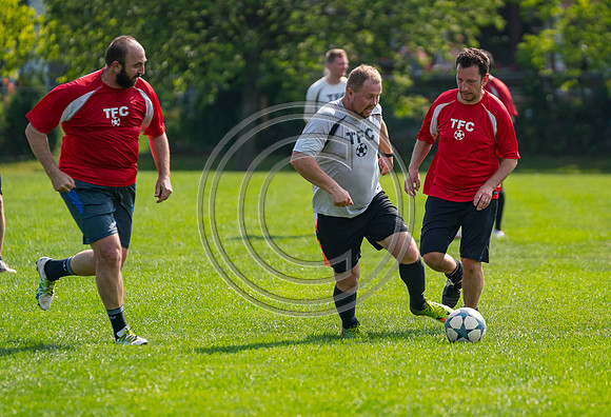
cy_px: 207
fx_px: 6246
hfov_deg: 5.6
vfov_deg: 3.8
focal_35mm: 365
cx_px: 374
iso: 400
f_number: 2.8
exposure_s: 1/4000
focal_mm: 200
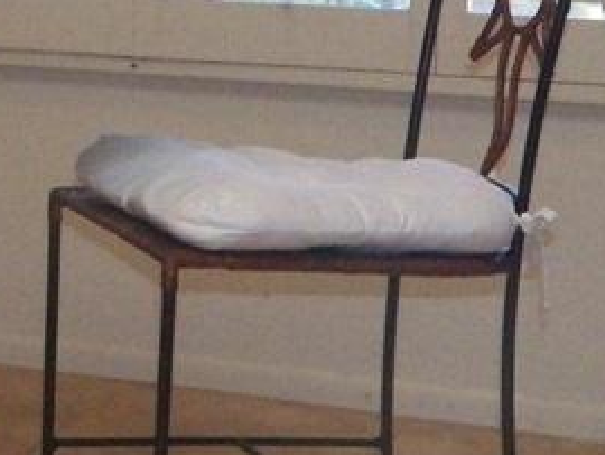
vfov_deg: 9.8
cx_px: -271
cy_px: -168
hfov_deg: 12.7
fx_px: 2589
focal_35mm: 148
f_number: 3.2
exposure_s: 1/500
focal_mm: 7.1
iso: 800
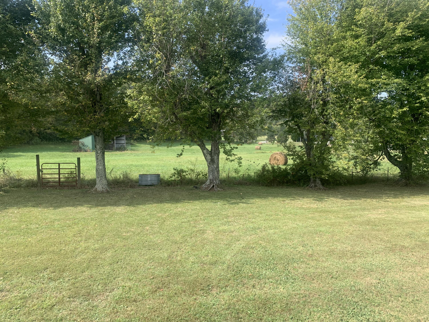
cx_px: 214
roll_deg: +0.9
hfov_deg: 67.3
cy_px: 161
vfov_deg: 53.1
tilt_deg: -1.8
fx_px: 322
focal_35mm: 26
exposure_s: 1/737
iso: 25
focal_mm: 4.25
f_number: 1.8
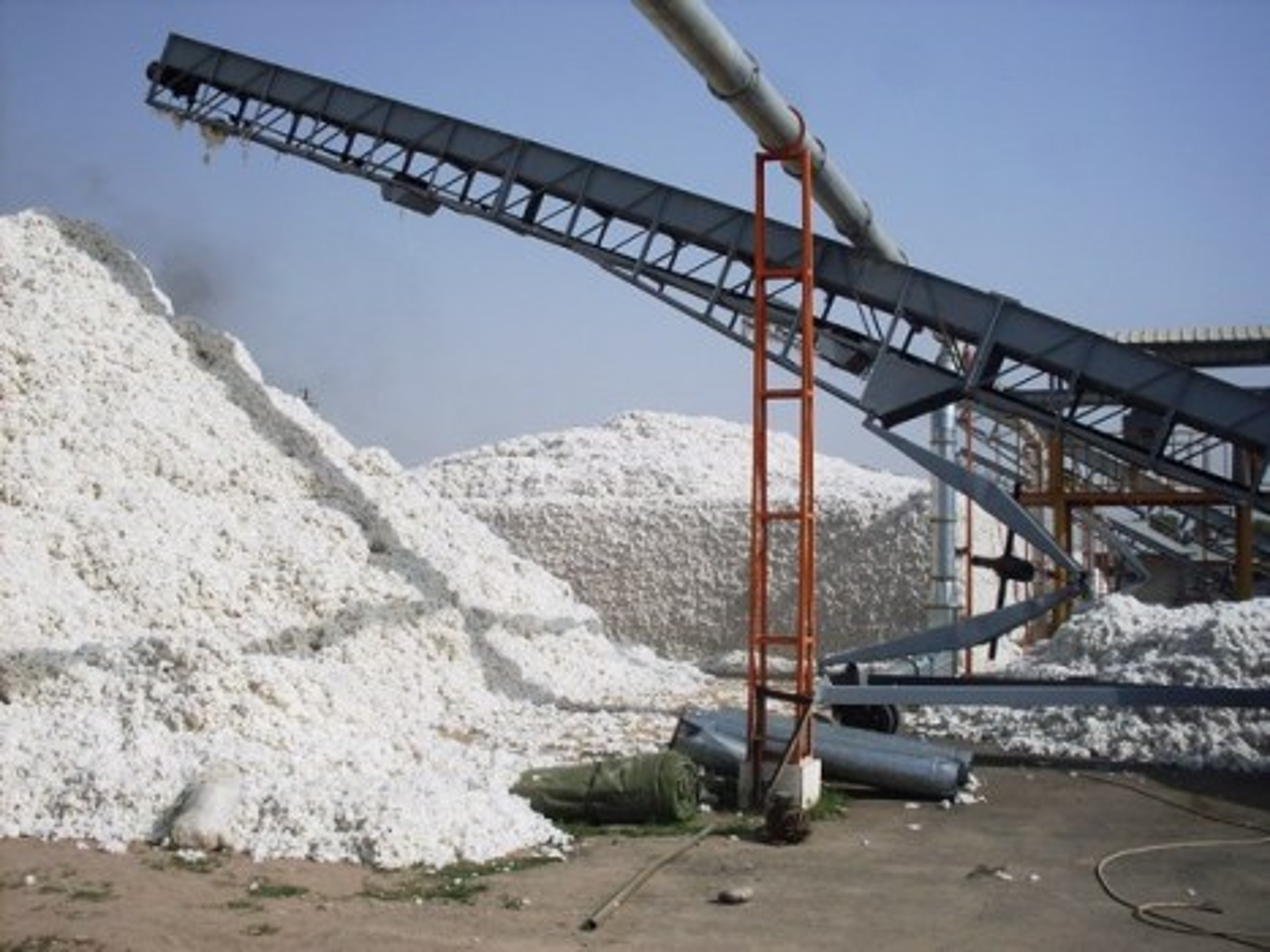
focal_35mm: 38
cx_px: 635
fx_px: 1394
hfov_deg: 49.0
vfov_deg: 37.7
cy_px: 476
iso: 80
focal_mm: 6.3
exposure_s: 1/350
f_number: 8.4
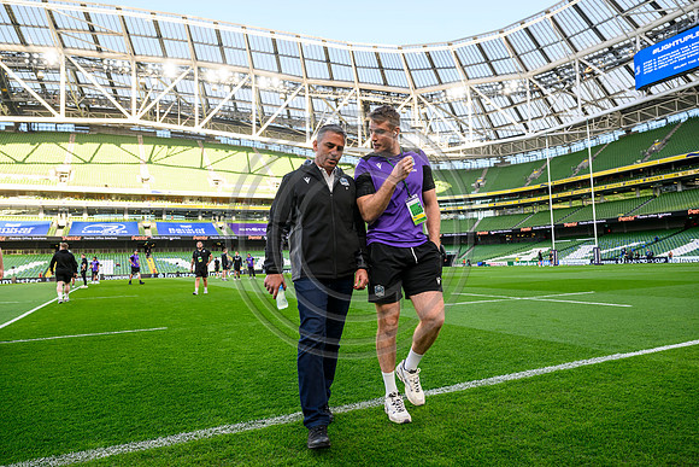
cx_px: 350
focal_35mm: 25
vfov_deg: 51.3
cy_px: 234
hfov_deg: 71.5
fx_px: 486
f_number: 5.6
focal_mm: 25
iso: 320
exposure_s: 1/200
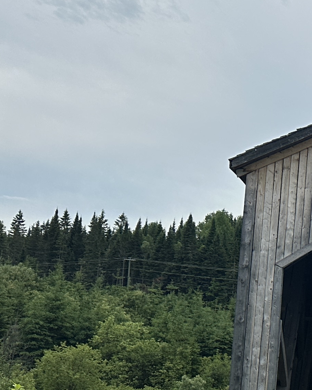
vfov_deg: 22.7
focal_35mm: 83
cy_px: 308
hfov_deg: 14.7
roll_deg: -3.4
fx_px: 958
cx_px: 650
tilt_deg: +4.2
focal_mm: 6.86
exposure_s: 1/7576
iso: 80
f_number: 1.78
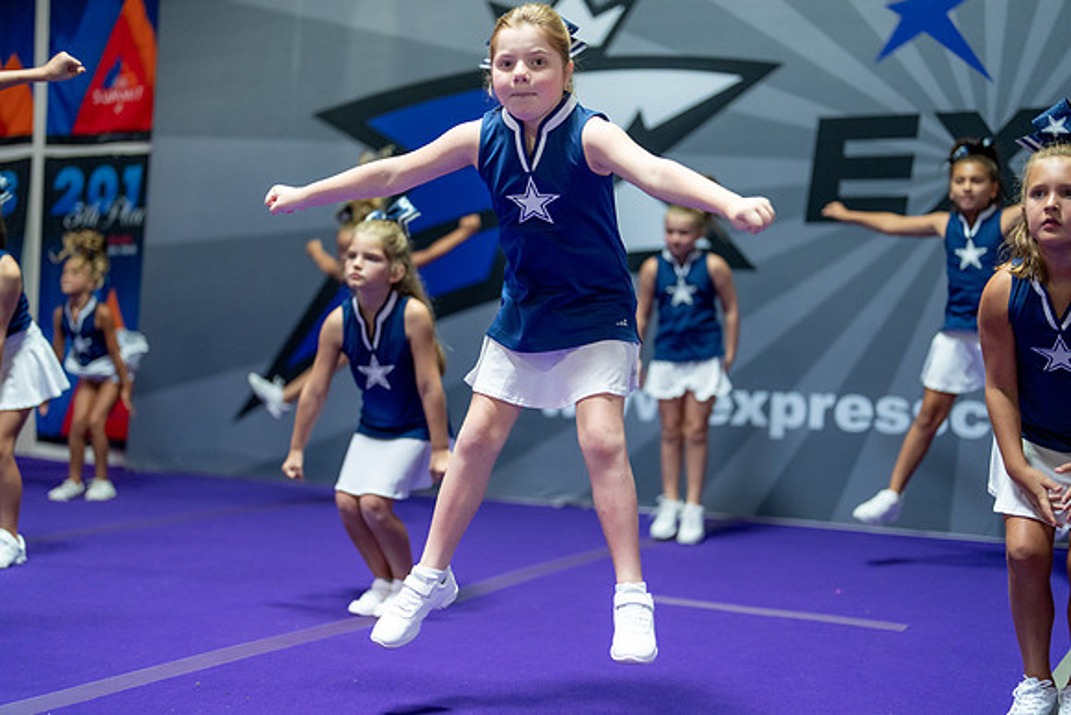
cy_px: 358
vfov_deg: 27.0
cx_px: 536
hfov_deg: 39.6
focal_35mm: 50
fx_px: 1488
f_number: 1.2
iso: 1600
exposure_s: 1/1000
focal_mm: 50
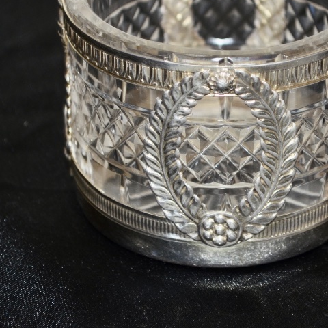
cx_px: 235
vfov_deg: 10.0
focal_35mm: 175
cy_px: 99
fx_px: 1877
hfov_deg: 10.0
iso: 200
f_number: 5.6
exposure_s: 1/30
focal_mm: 55
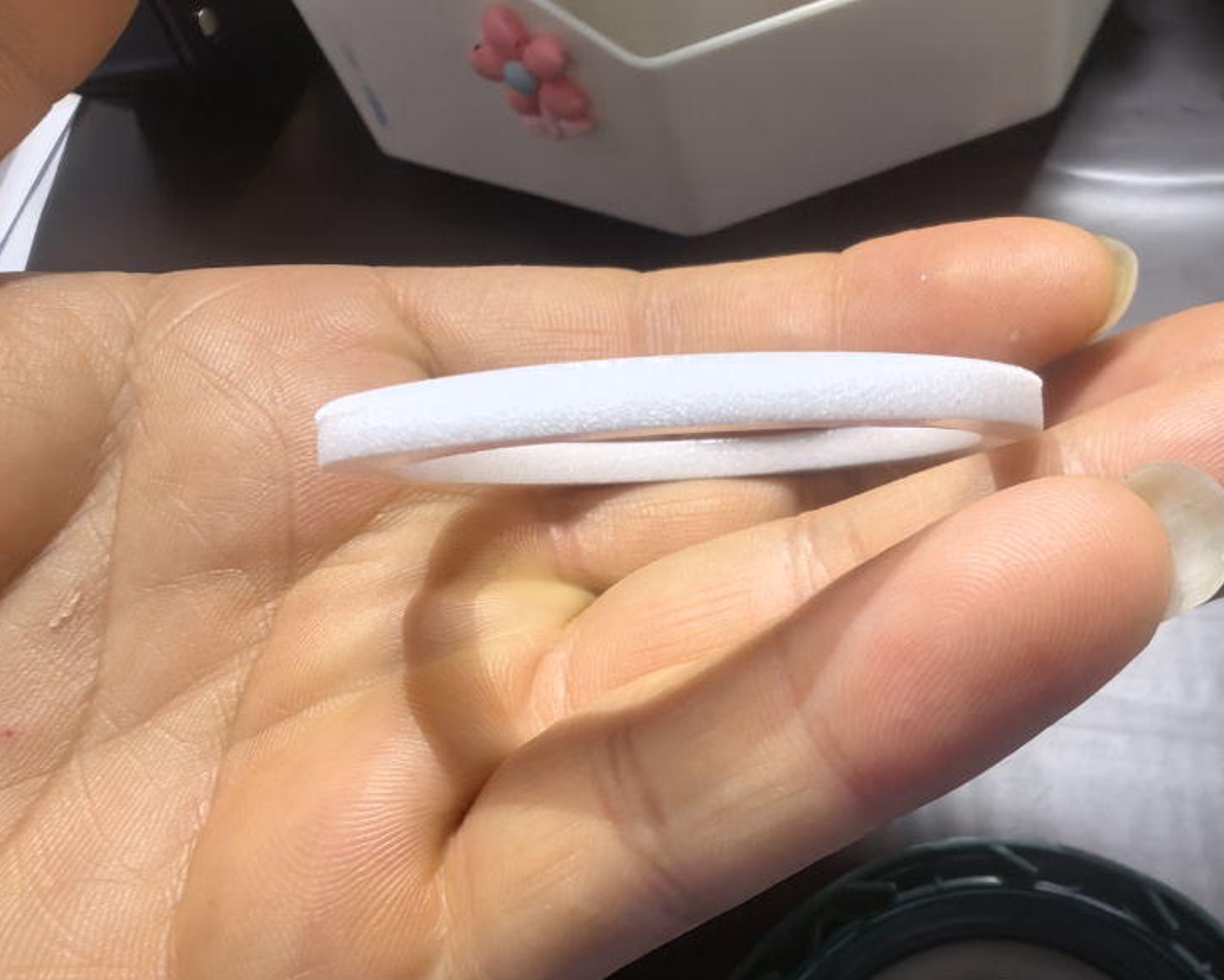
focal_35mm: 29
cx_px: 662
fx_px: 1051
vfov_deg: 50.0
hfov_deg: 60.3
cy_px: 492
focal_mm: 1.95
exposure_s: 1/33.3
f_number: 2.2
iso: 320
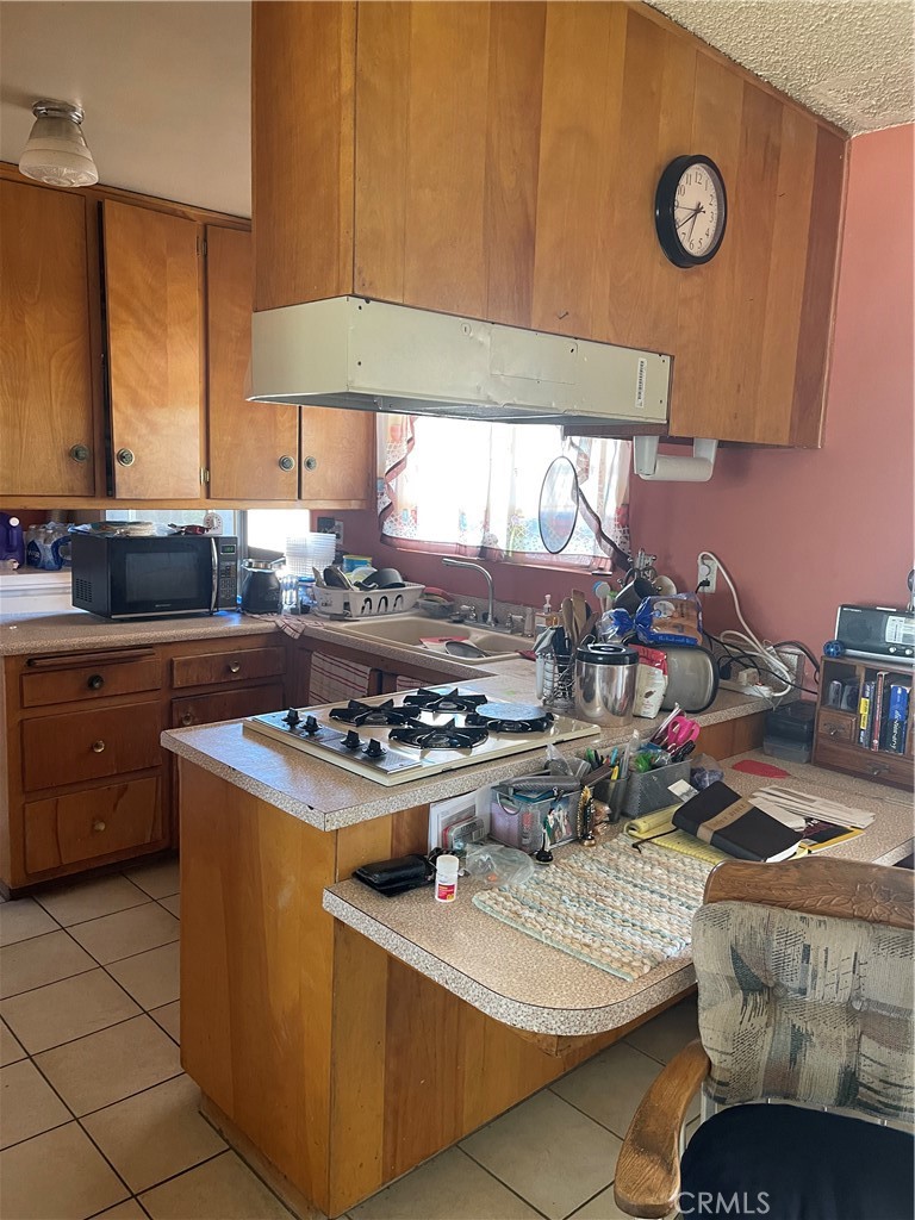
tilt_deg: -7.5
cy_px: 610
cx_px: 458
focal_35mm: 26
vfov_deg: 67.3
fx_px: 916
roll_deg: -2.1
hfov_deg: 53.1
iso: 250
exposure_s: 1/60
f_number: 1.6
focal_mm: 5.1
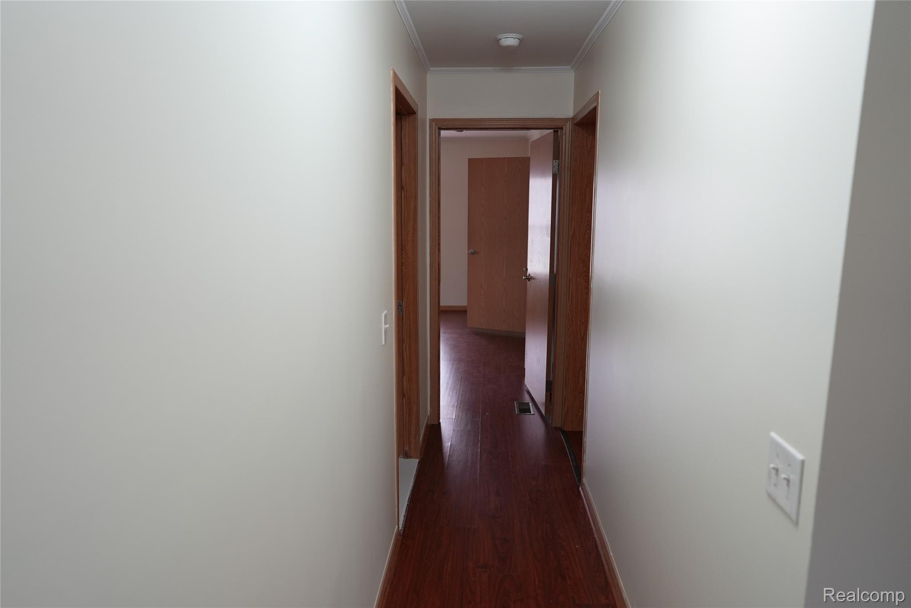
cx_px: 456
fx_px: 608
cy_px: 304
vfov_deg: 53.2
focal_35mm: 24
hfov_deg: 73.7
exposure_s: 1/125
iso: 800
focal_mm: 24
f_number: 3.2
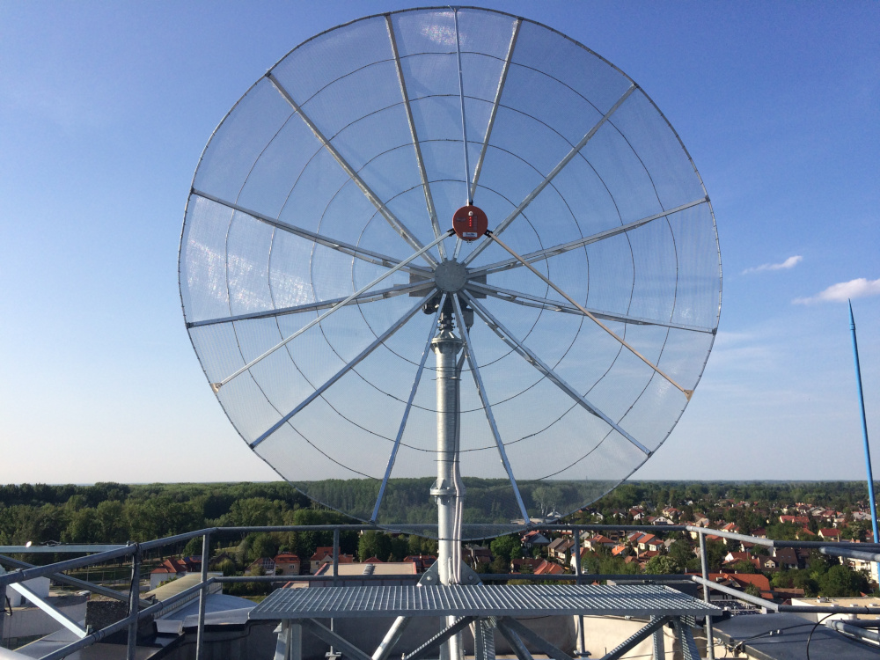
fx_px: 737
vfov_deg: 48.2
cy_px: 330
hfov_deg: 61.7
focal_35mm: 29
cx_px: 440
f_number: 2.2
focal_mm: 4.15
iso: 32
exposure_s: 1/2415
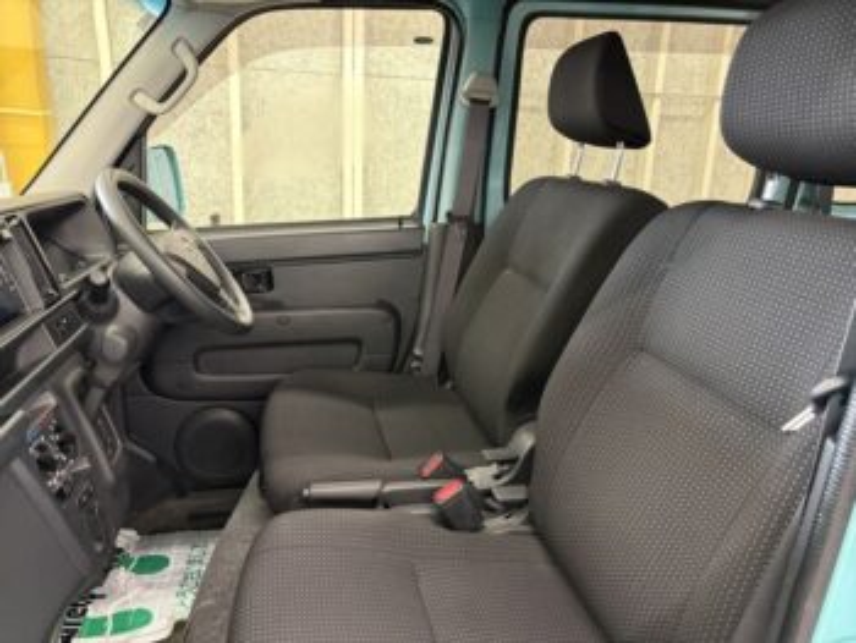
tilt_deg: -14.0
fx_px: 643
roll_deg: -1.9
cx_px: 428
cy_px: 322
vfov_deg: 53.1
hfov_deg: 67.3
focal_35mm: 26
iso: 400
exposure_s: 1/50
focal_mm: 5.96
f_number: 1.6
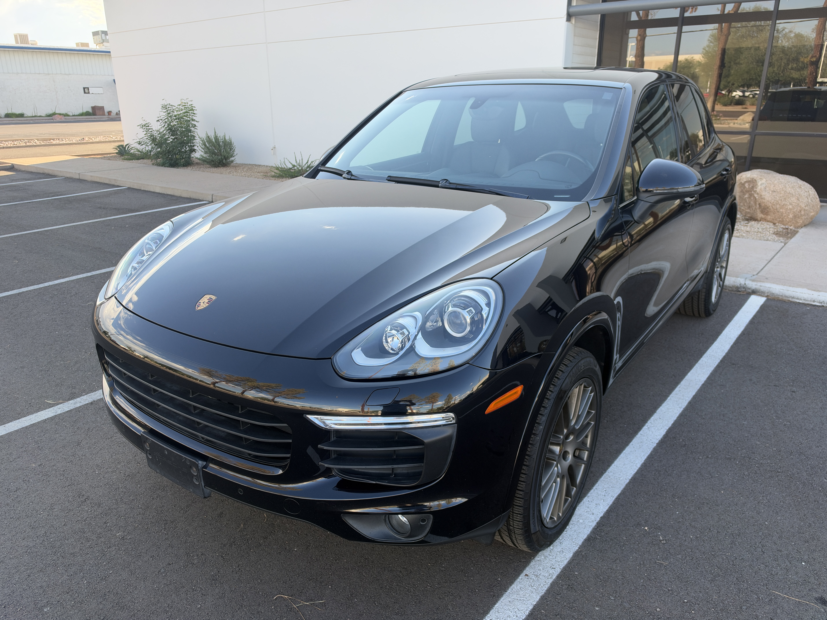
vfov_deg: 56.8
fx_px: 573
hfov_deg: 71.6
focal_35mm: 24
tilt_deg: -20.1
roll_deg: +0.4
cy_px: 310
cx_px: 414
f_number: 1.8
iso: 64
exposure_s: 1/519
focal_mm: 6.93
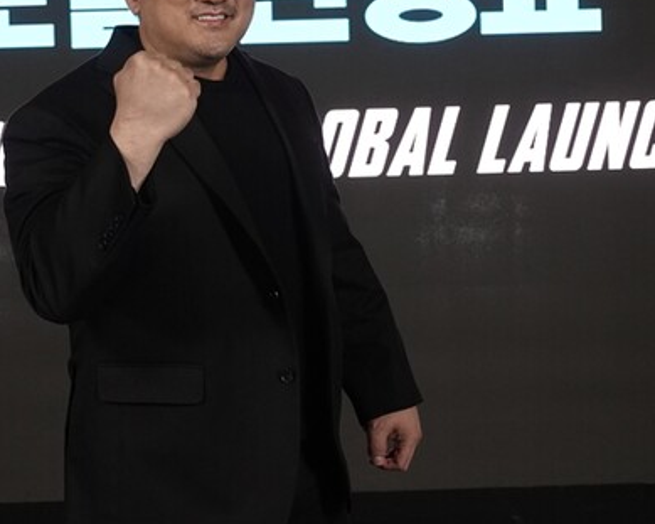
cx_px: 229
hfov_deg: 25.0
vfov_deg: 20.0
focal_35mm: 76
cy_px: 130
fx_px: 1473
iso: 4000
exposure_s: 1/160
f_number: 5
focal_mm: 35
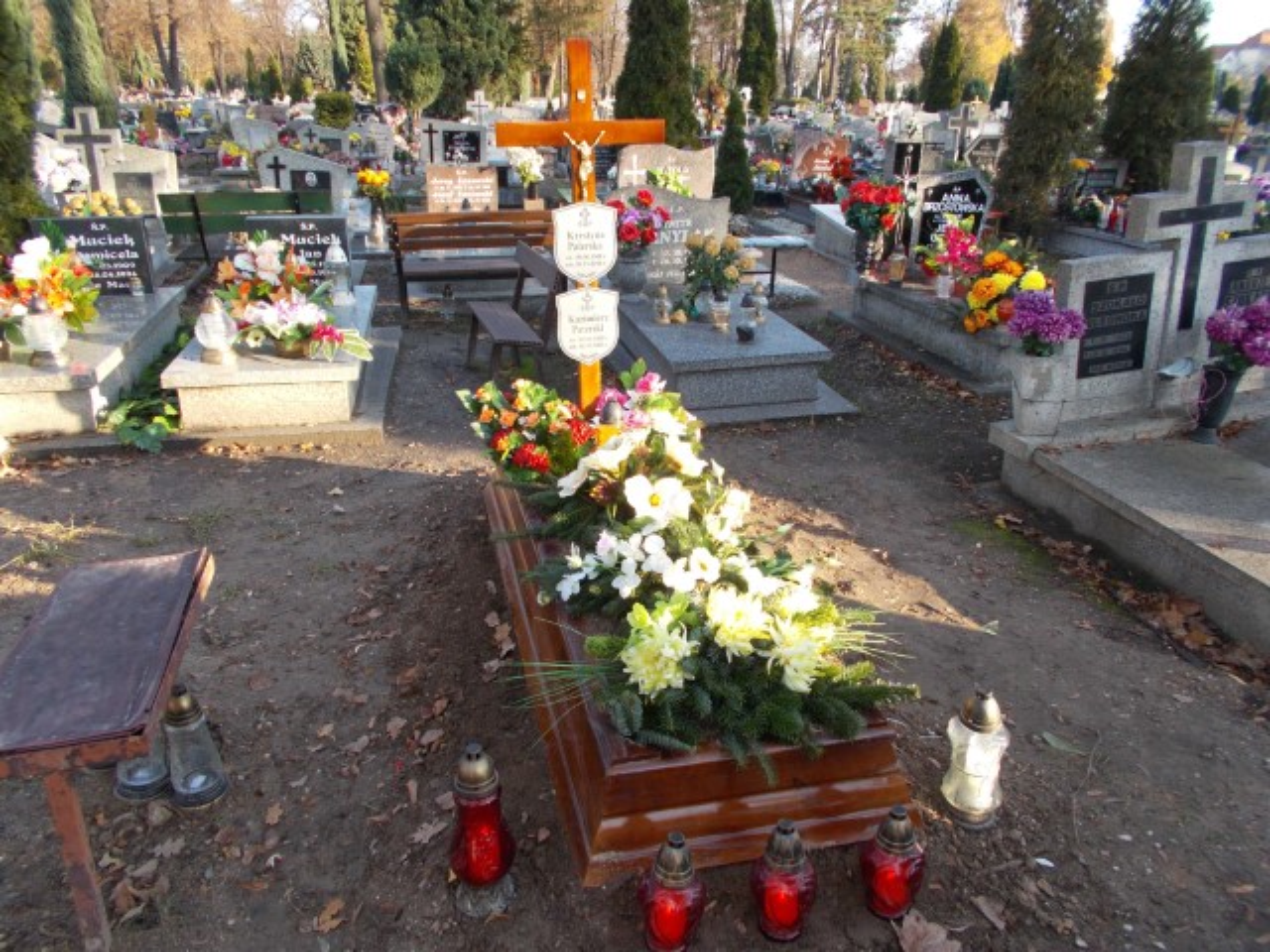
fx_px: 954
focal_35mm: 26
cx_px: 635
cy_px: 476
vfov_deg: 53.1
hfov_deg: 67.3
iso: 80
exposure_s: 1/125
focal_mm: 4.6
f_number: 3.2
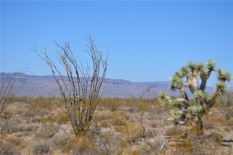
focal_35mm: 82
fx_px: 534
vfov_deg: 16.6
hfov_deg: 24.6
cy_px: 78
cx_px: 116
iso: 400
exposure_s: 1/2000
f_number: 7.1
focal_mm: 55
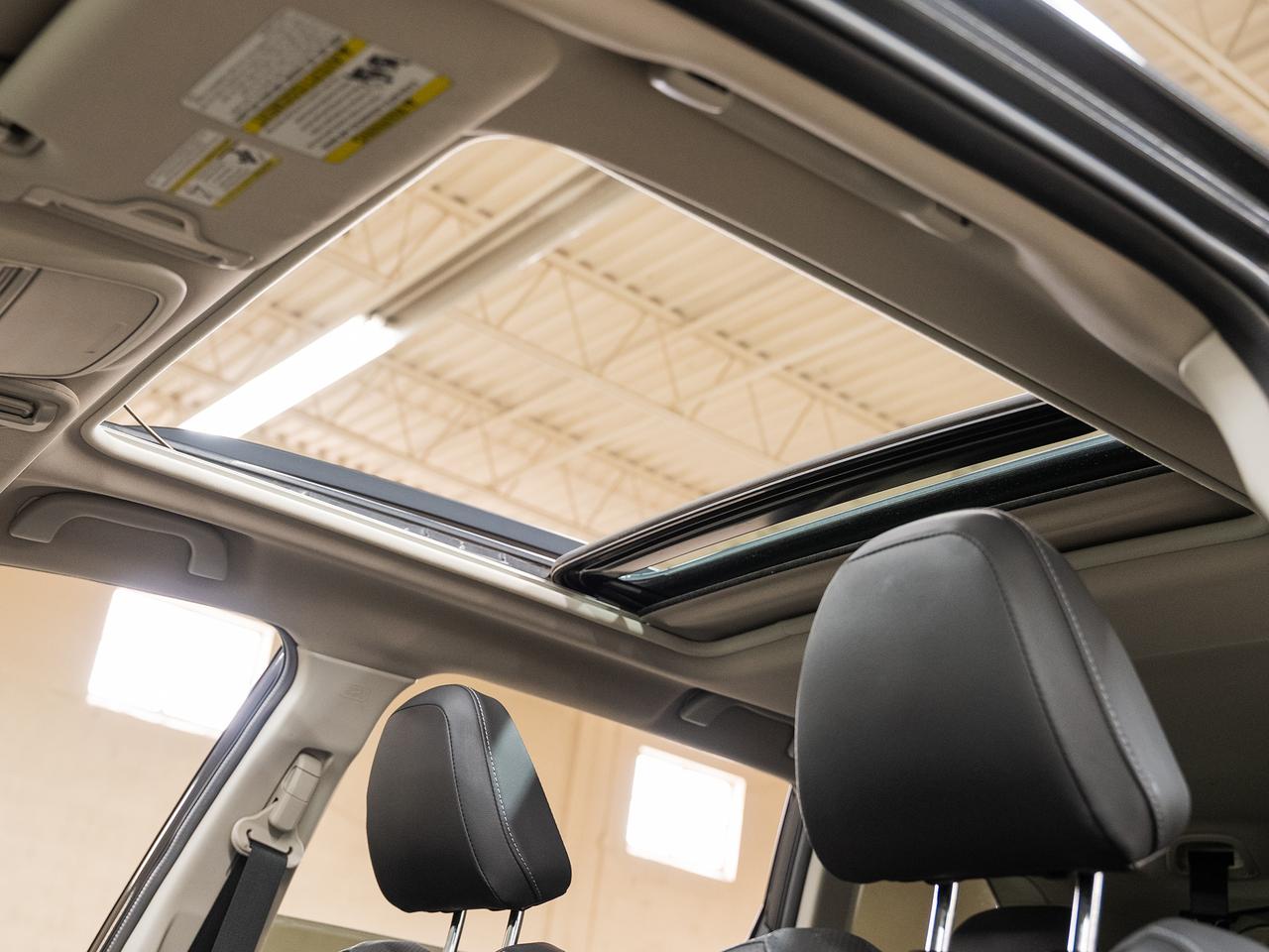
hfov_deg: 44.6
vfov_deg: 34.2
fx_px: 1546
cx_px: 588
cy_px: 497
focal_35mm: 42
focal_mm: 35
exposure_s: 1/30
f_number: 4
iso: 800
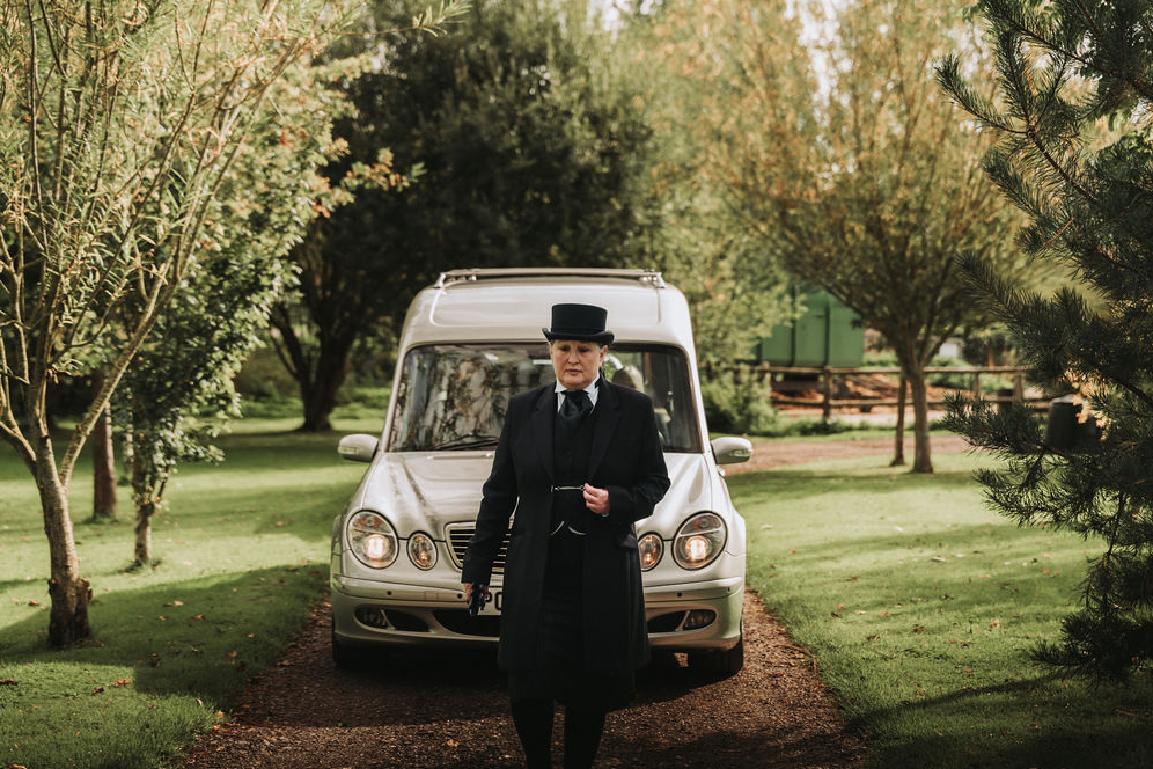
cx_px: 564
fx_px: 2306
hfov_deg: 28.1
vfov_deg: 18.9
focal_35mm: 72
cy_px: 389
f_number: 2.8
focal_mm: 70
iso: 250
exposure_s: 1/500
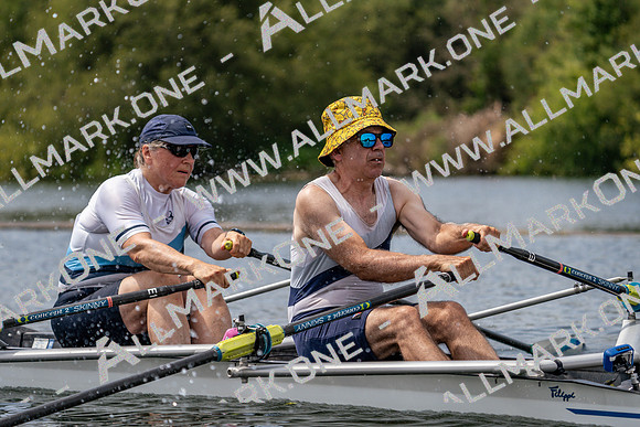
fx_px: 3556
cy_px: 214
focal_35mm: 200
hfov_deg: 10.3
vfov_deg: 6.9
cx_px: 320
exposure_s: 1/1600
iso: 250
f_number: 5.6
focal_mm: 200
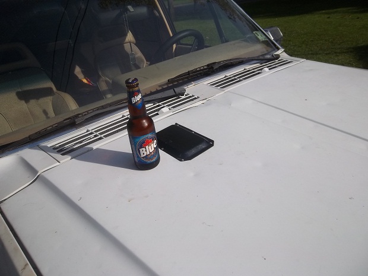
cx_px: 184
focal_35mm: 28
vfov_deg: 49.7
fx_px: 298
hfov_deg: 63.4
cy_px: 138
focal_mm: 5.05
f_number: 7.86
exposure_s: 1/320
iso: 64
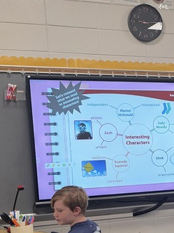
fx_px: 476
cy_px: 188
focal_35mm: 71
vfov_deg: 26.9
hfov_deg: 19.4
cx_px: 215
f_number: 1.7
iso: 80
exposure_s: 1/120
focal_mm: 6.3
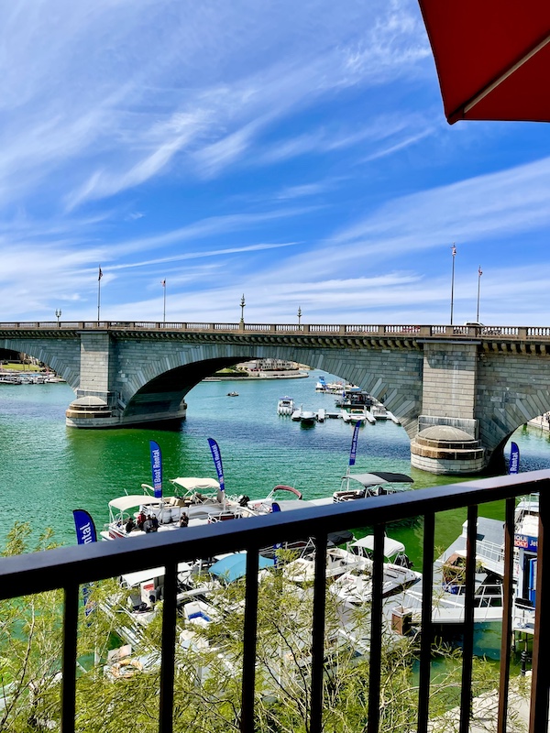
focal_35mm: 25
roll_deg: +0.2
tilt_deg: -0.1
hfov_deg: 54.9
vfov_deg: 69.4
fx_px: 530
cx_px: 275
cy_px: 366
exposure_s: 1/4525
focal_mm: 5.1
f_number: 1.6
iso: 32
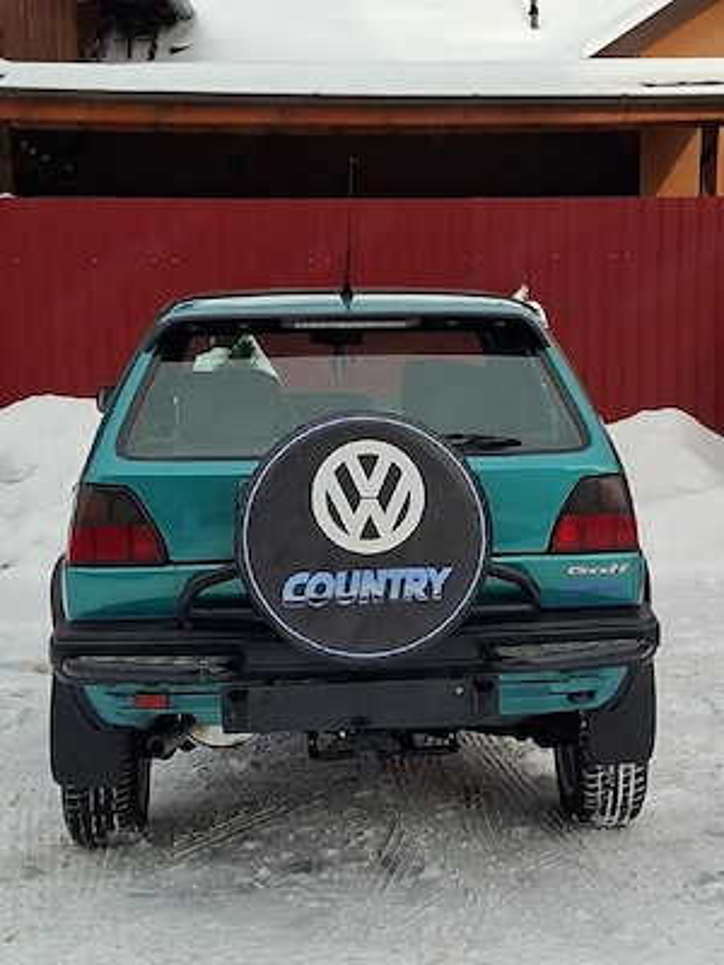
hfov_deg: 58.9
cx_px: 362
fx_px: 641
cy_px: 482
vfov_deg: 73.9
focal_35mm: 23
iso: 50
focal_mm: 5.54
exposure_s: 1/2000
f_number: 1.8
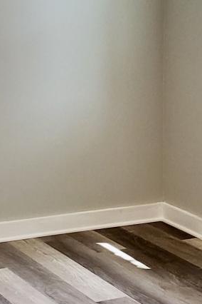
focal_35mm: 127
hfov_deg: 10.7
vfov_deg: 16.0
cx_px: 213
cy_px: 268
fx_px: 1069
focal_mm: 4.3
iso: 125
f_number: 2.4
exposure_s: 1/120
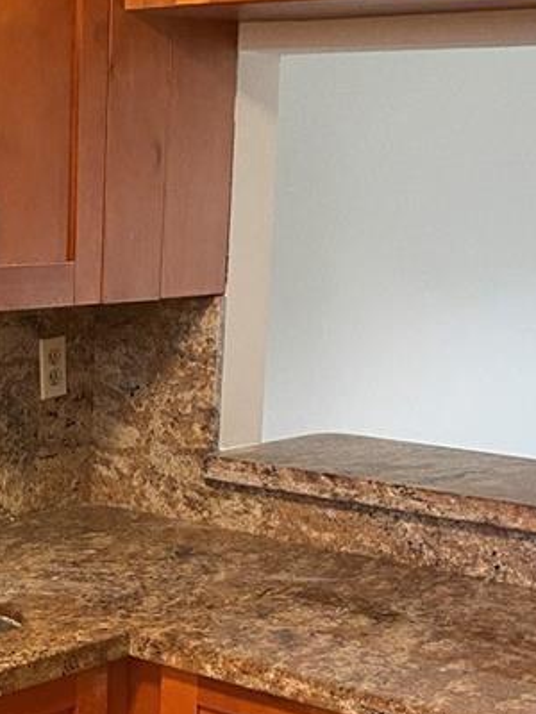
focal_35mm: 78
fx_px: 1610
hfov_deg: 18.5
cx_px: 25
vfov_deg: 24.6
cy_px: 568
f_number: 1.8
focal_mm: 4.25
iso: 400
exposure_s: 1/40
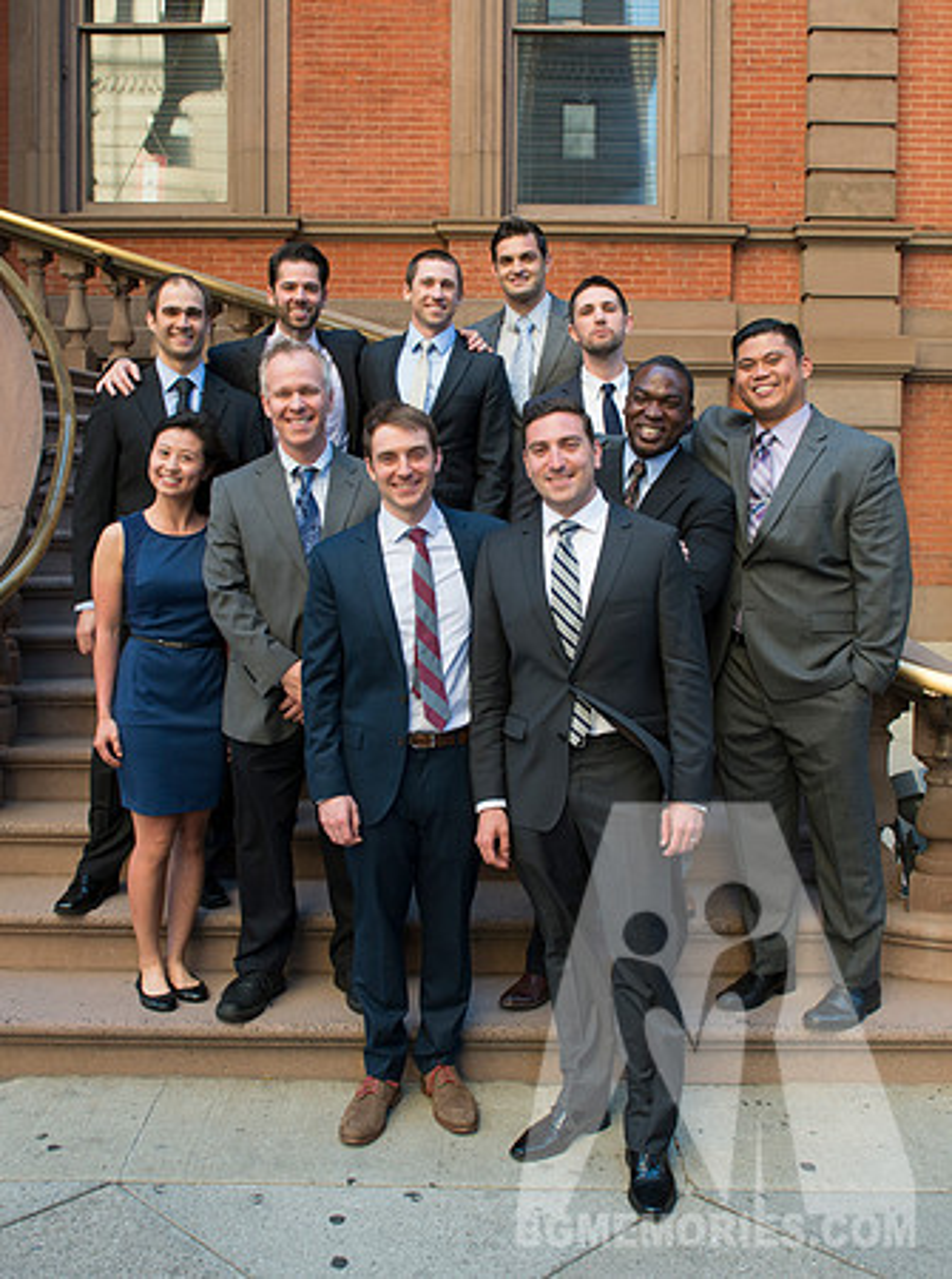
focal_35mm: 37
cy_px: 630
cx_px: 503
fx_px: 1349
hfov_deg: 38.9
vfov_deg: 50.7
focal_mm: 24
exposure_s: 1/100
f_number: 8
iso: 800
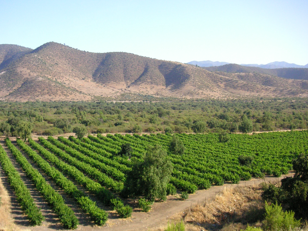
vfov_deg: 34.3
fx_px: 374
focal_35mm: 42
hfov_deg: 44.7
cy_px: 131
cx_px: 139
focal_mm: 6.1
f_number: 2.8
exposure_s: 1/750
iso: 160
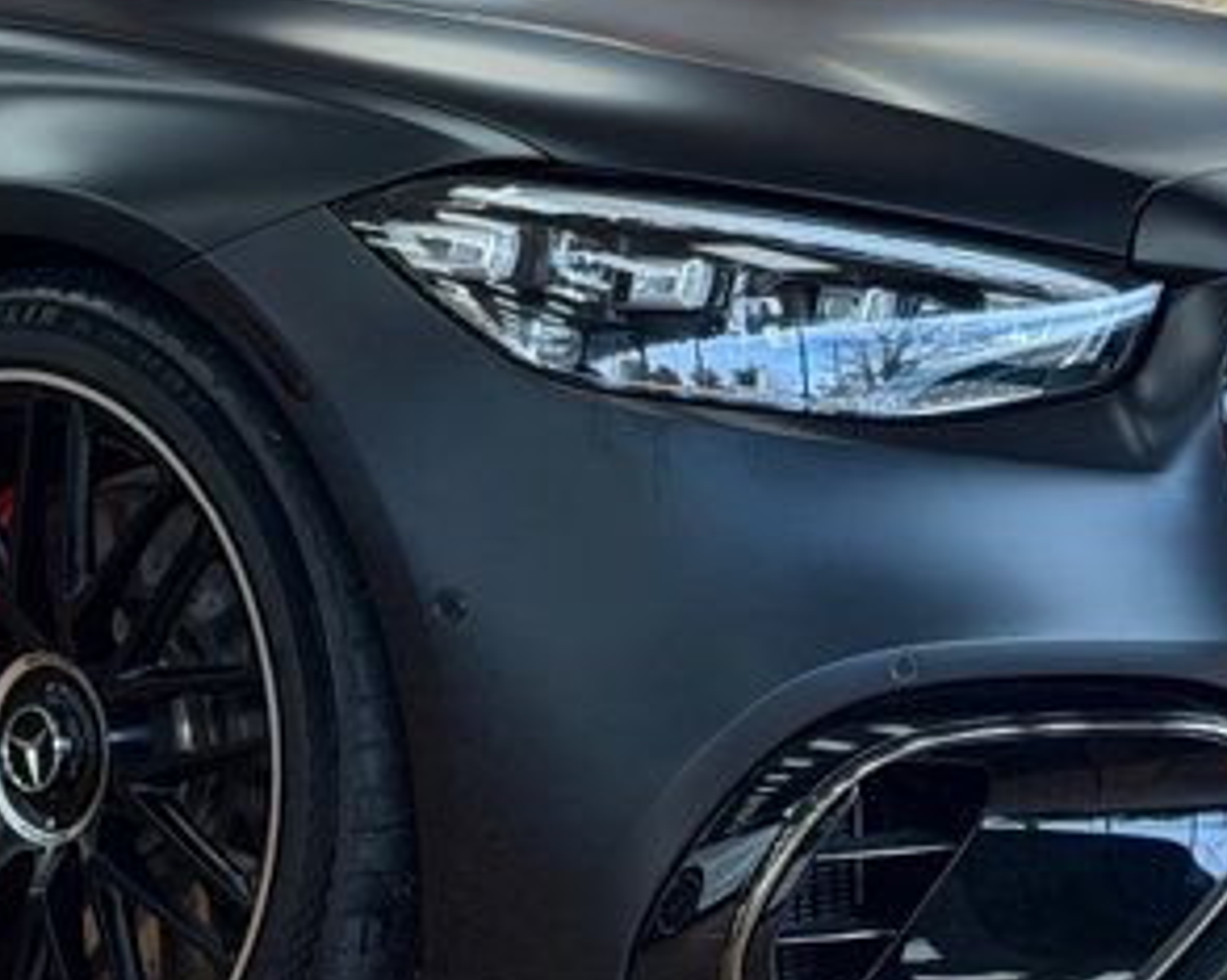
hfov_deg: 11.7
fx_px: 5952
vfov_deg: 9.3
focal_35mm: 164
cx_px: 13
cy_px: -67
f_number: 1.78
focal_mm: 6.76
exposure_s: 1/175
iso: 64
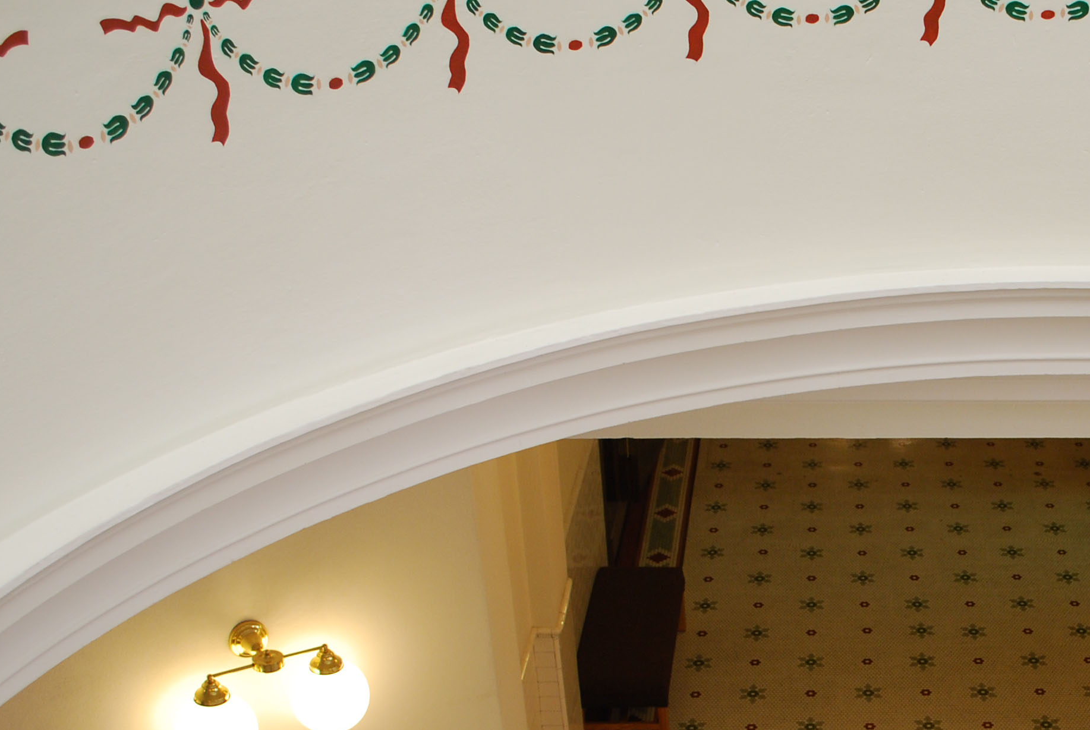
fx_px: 1728
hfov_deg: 33.8
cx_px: 898
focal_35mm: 57
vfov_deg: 23.3
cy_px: 642
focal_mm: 18
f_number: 3.5
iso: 220
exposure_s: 1/30
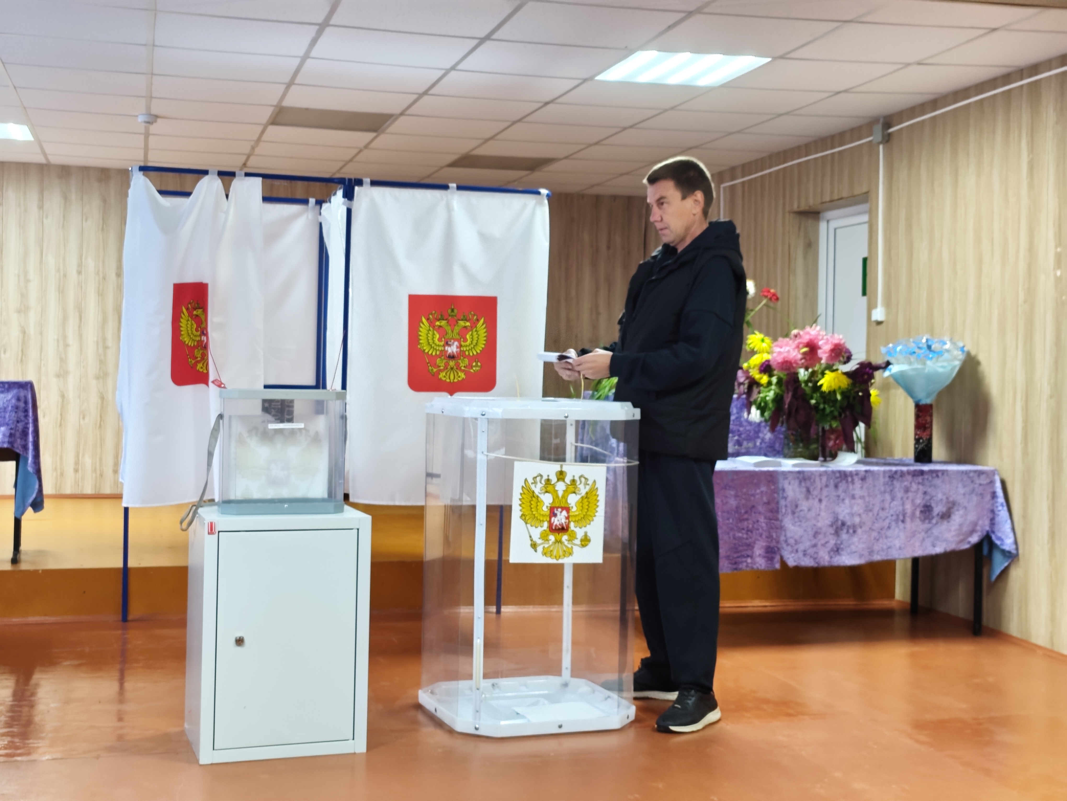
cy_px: 400
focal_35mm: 46
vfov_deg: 31.5
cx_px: 534
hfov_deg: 41.2
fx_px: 1418
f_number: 1.7
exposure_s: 1/38.2
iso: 1250
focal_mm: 6.07
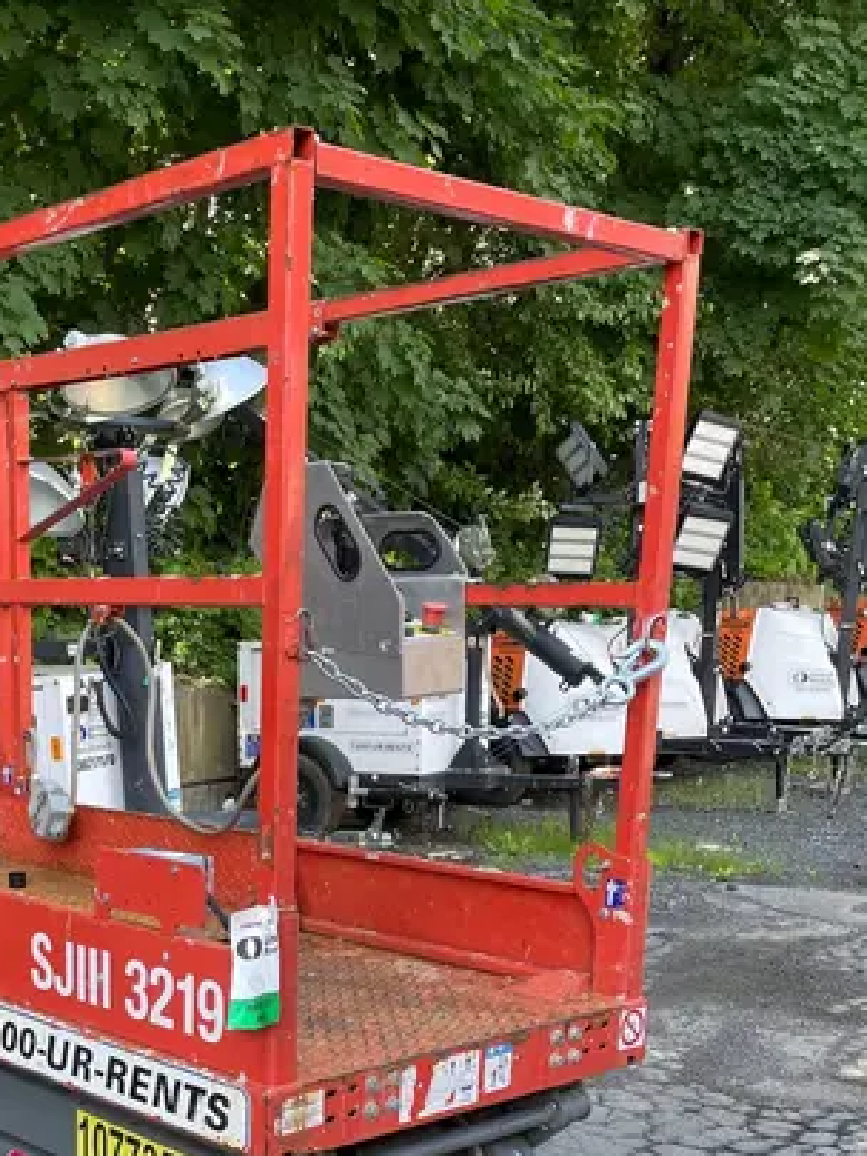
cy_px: 1038
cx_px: 157
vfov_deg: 37.8
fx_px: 1569
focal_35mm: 47
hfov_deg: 30.1
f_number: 1.6
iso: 32
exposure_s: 1/125
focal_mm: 4.2
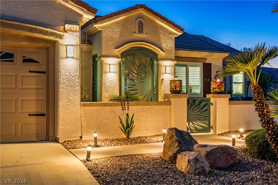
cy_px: 92
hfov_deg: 46.4
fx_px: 324
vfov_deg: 31.9
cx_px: 139
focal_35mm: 42
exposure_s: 1/13
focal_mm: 28
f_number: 5.6
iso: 400
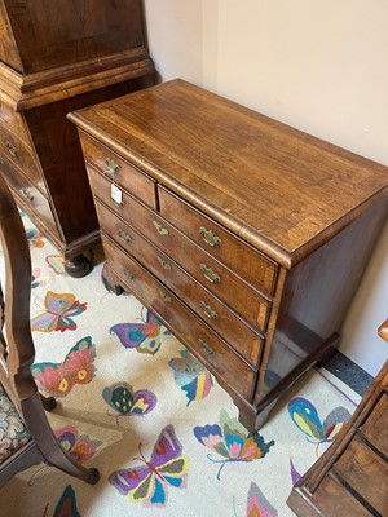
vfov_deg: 69.4
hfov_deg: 54.9
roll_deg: -0.7
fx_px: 374
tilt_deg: -42.0
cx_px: 194
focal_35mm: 25
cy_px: 258
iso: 250
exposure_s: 1/50
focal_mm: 5.1
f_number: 1.6
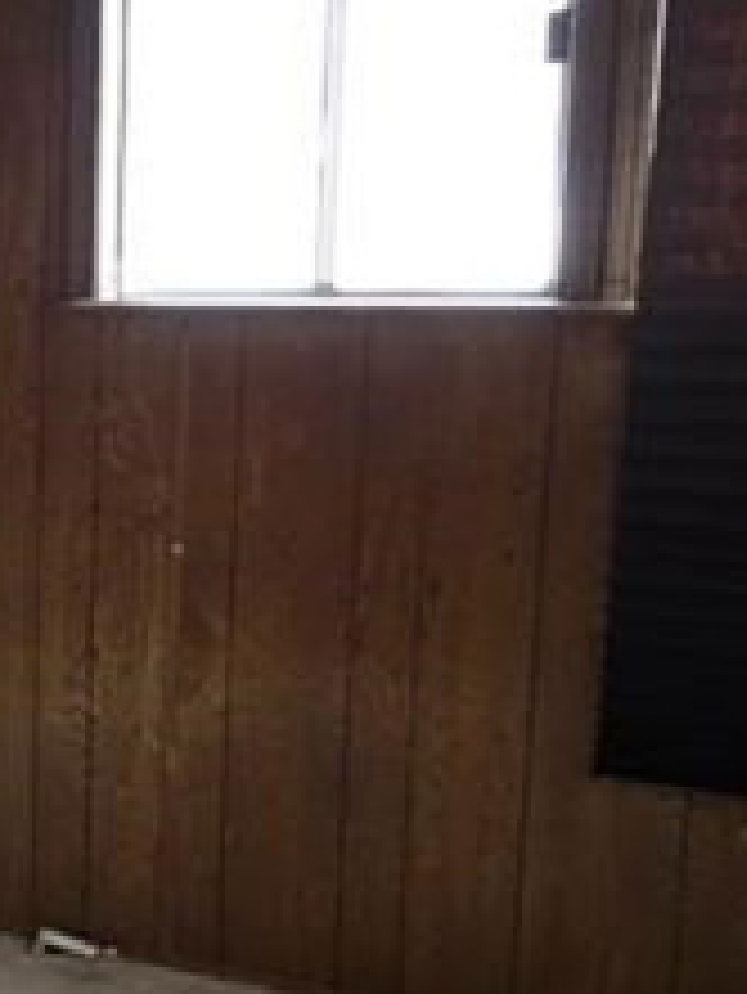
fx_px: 2415
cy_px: 783
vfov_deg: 23.0
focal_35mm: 84
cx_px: -531
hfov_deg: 15.5
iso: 40
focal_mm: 4.15
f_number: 2.2
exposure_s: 1/15
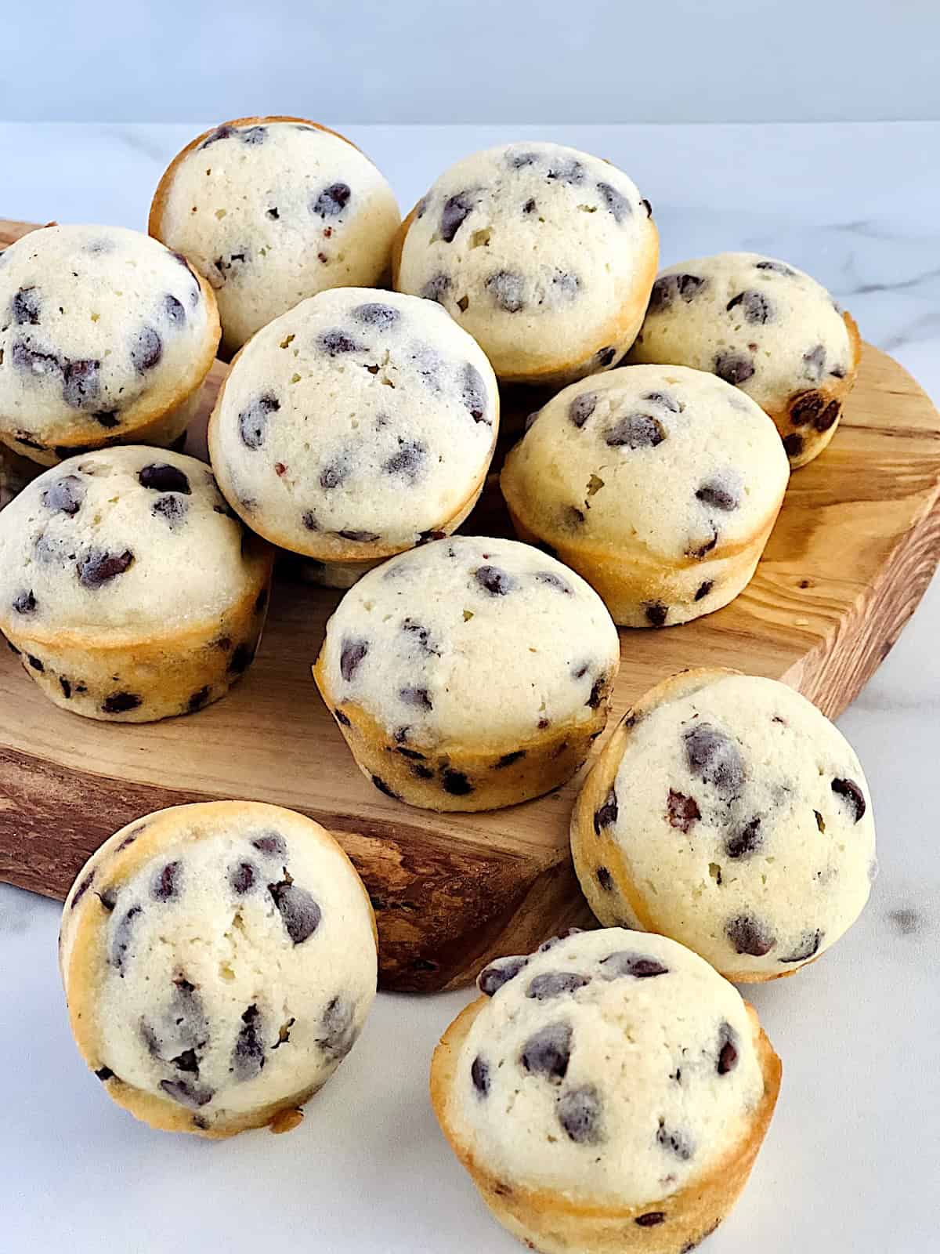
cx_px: 470
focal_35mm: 77
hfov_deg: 19.1
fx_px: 2788
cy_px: 627
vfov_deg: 25.3
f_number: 2.8
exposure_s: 1/40
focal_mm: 9
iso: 320
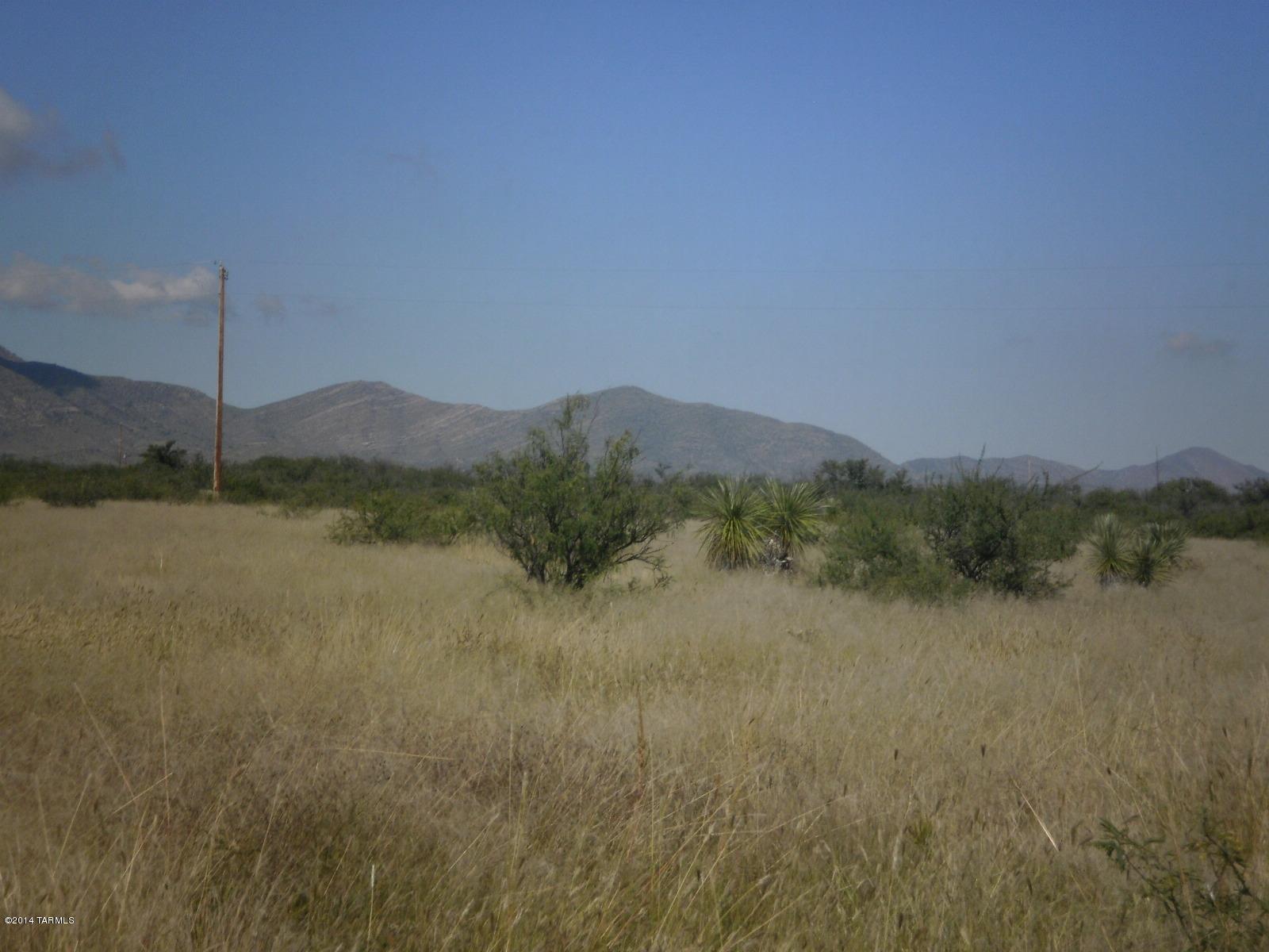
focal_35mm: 90
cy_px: 476
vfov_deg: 16.4
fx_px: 3299
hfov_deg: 21.8
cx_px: 634
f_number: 16.2
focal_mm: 15.91
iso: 100
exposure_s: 1/125
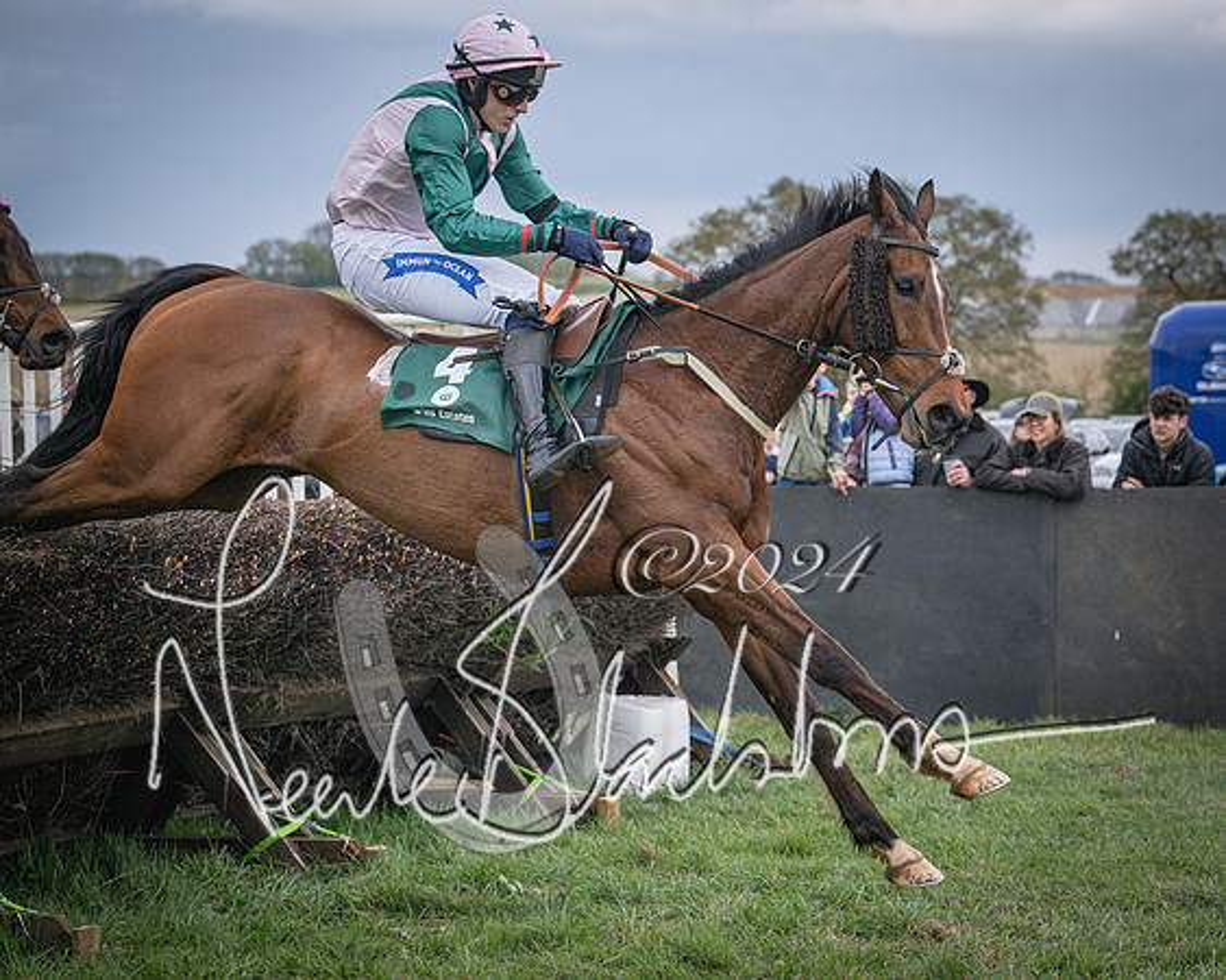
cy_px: 470
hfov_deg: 18.7
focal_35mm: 102
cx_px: 950
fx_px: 3692
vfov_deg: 15.1
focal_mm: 70
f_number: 4
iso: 400
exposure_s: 1/3200
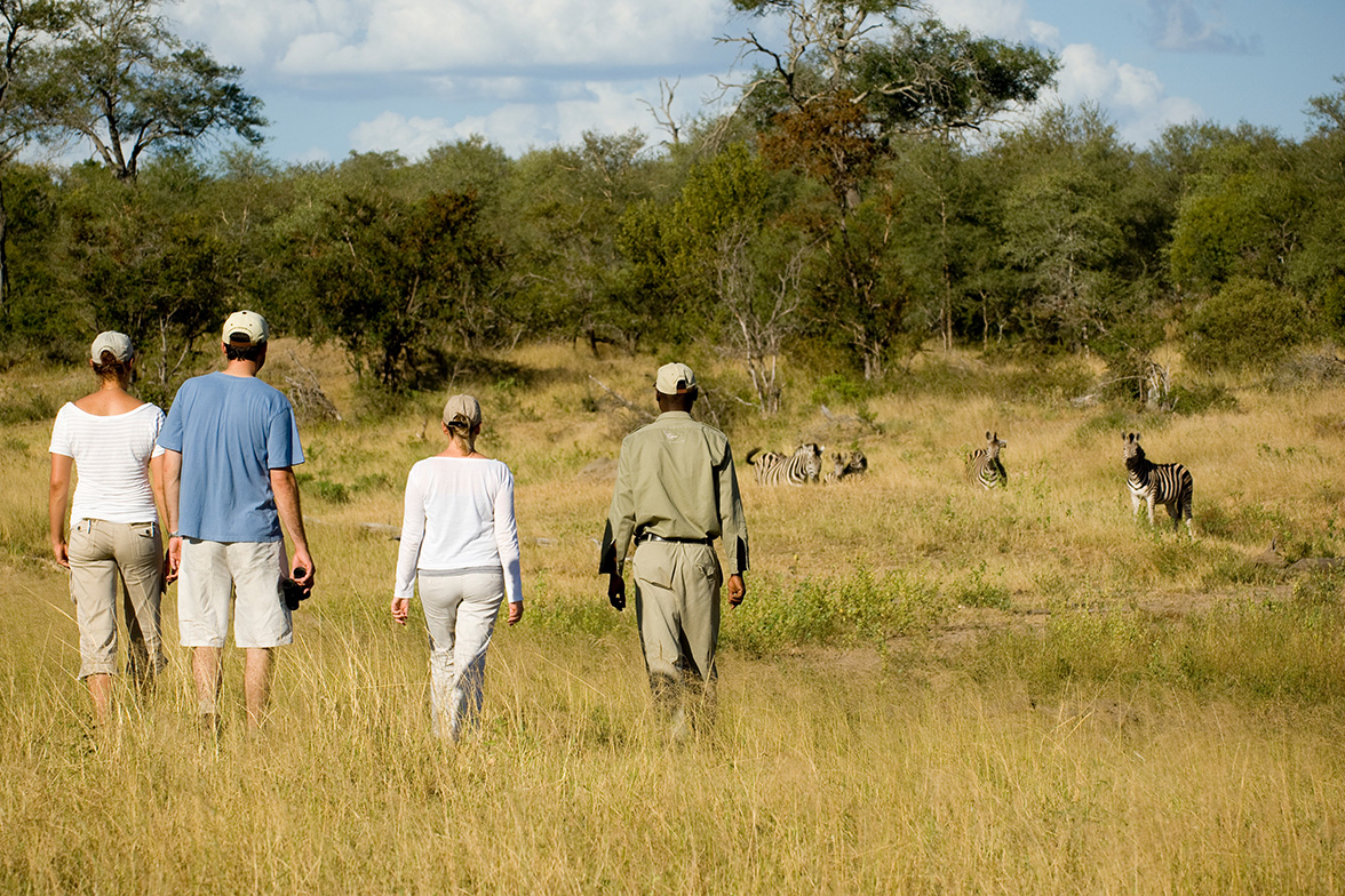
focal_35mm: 180
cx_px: 672
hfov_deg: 11.4
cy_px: 448
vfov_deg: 7.6
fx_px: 6724
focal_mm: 120
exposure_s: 1/320
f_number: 8
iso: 100
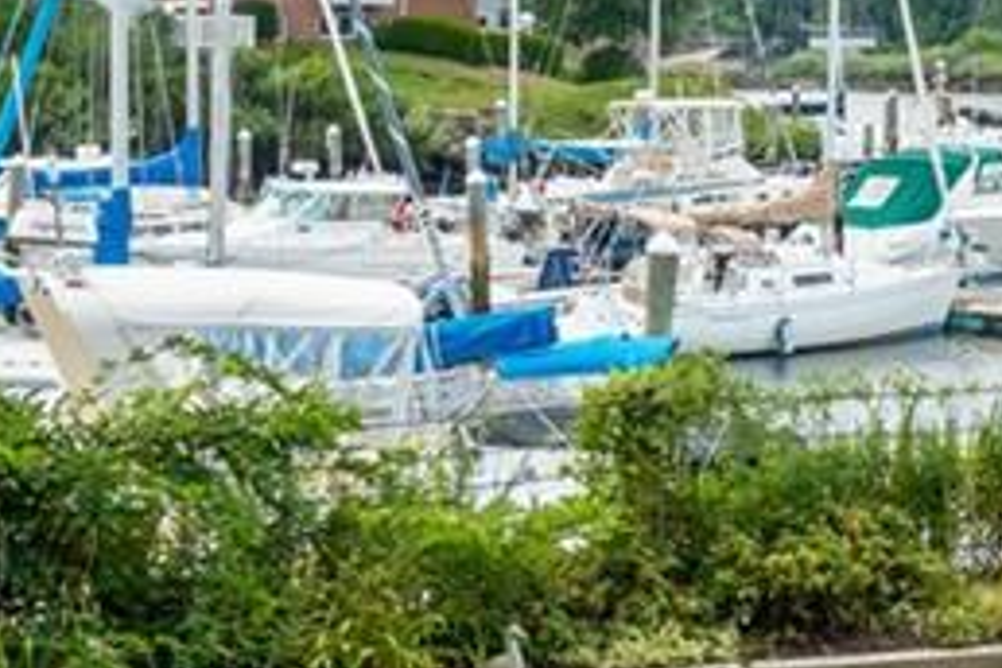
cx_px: 1231
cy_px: 282
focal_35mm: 111
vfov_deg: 12.3
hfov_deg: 17.5
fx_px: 3089
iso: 100
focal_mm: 10.26
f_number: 4.5
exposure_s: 1/80
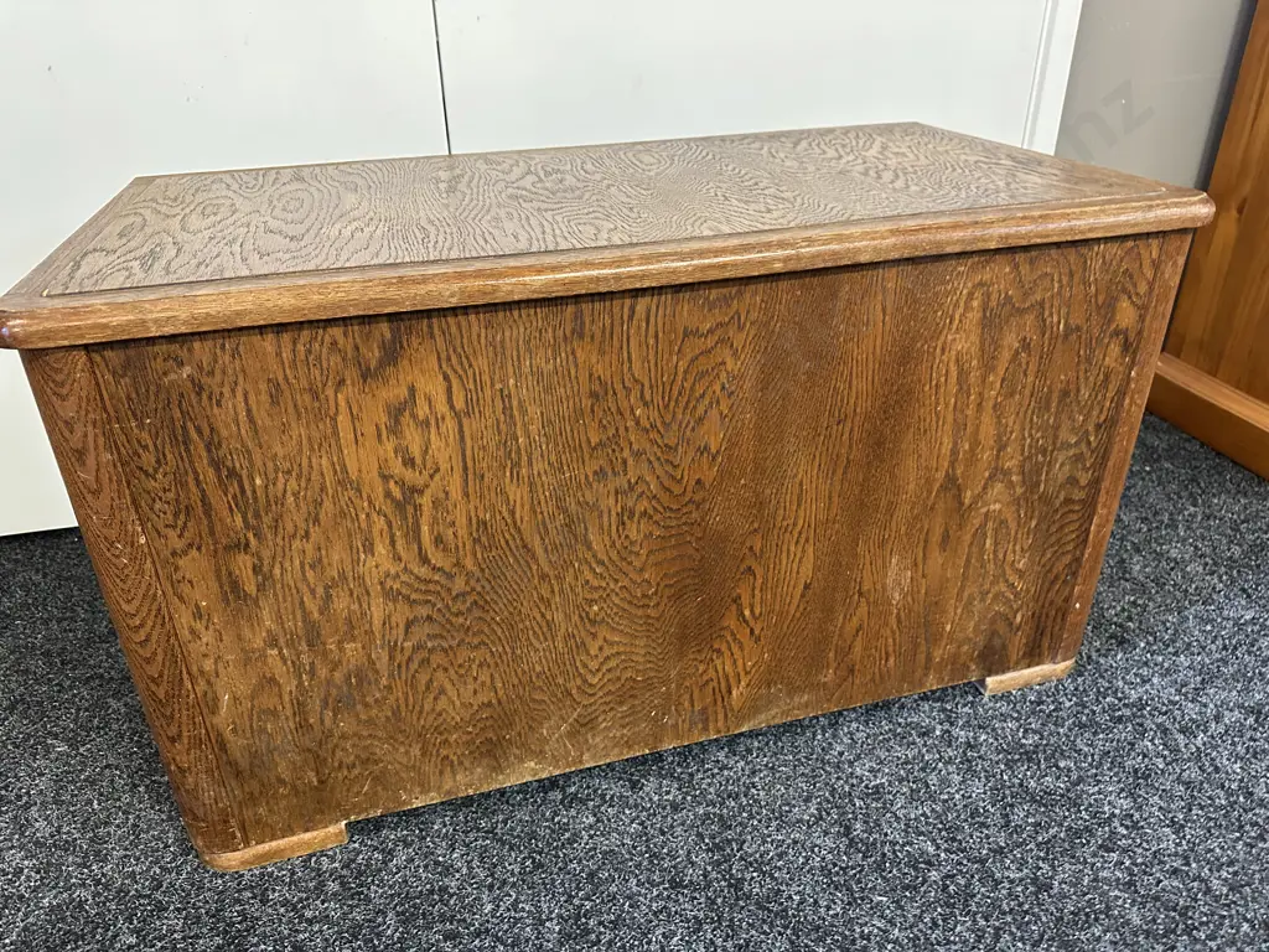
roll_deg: +0.6
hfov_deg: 71.6
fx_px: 880
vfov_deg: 56.8
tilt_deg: -28.6
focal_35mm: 24
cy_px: 476
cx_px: 634
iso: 500
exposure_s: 1/50
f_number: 1.78
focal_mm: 6.86
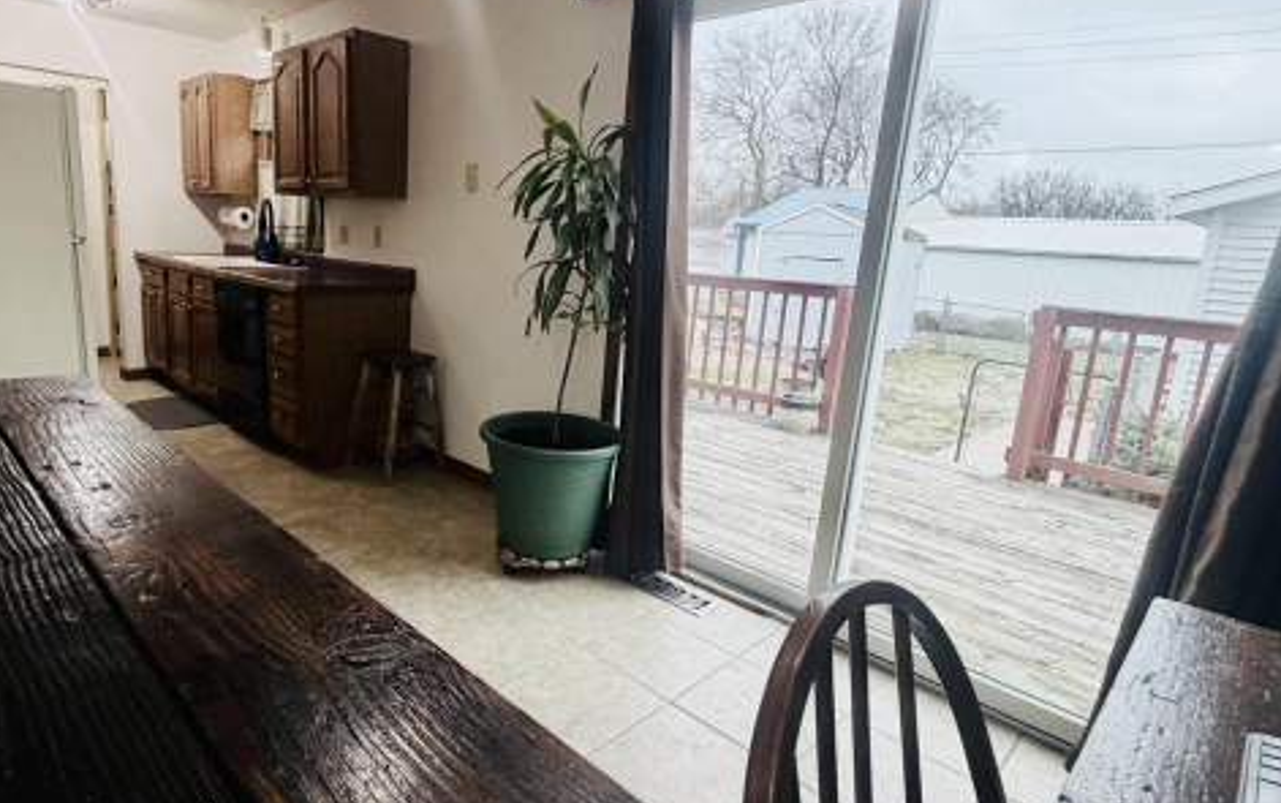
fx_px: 734
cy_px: 384
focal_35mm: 21
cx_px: 537
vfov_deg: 57.3
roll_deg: -3.1
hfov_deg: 81.6
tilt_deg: -11.5
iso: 200
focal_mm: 2.22
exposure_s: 1/120
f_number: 2.2
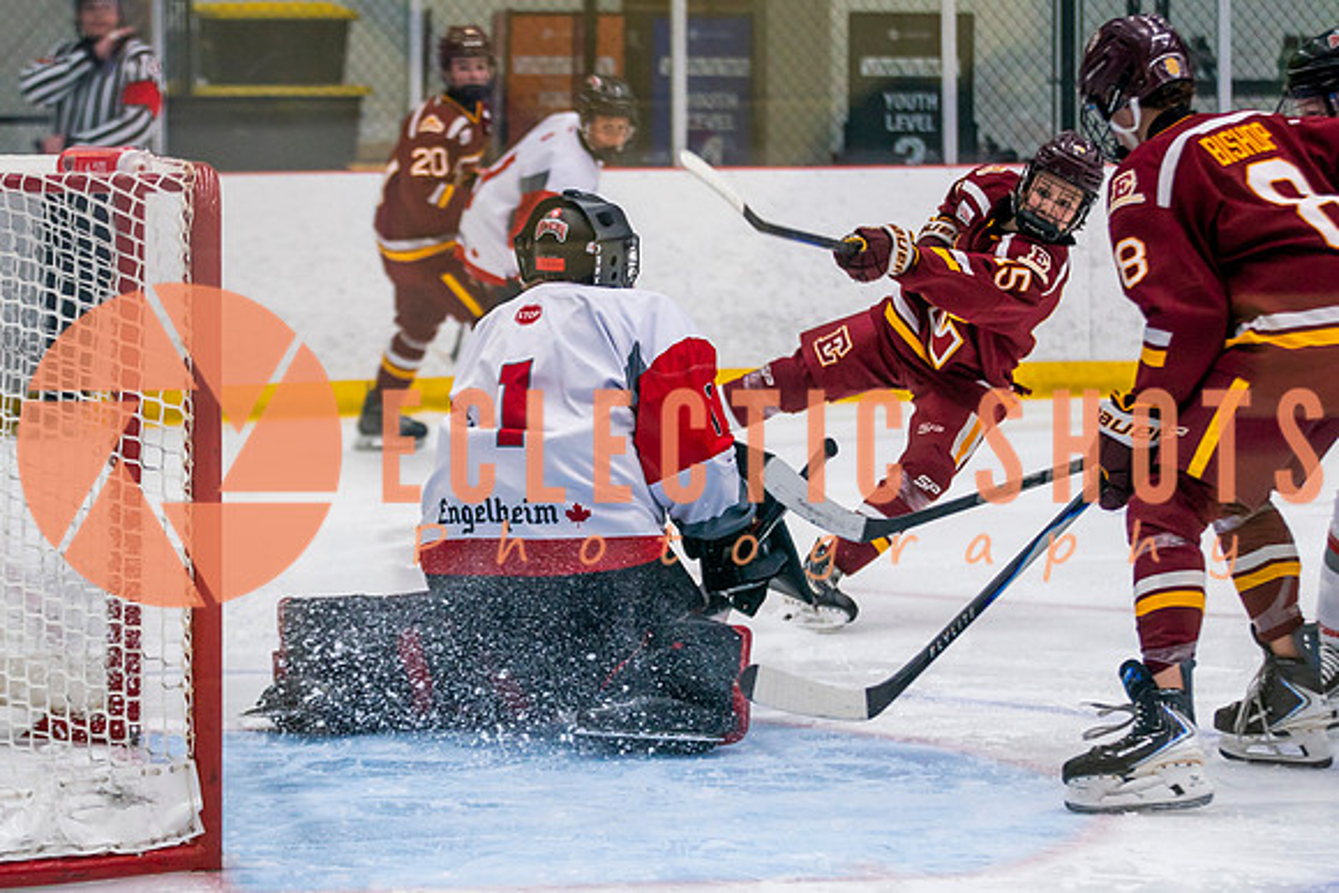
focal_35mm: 151
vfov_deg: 9.1
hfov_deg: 13.6
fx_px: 5617
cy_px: 370
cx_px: 643
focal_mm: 102
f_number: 2.8
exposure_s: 1/640
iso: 2000
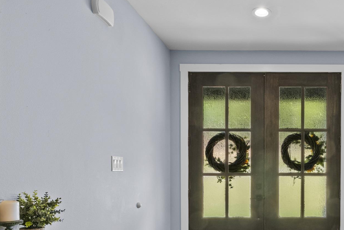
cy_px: 177
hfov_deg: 56.9
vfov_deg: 42.1
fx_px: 287
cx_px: 280
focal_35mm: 30
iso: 400
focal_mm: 10
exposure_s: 1/2.5
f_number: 9
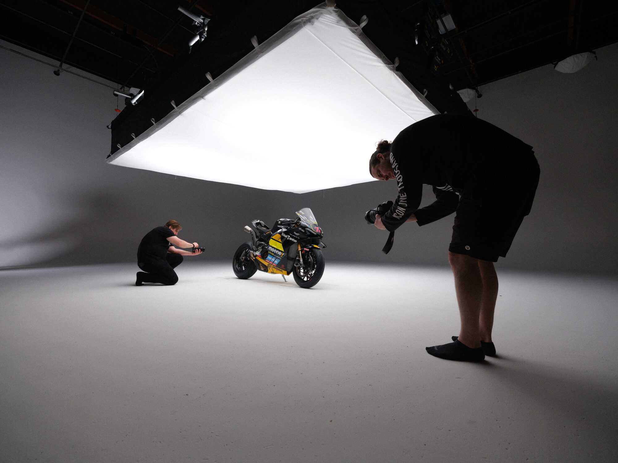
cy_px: 232
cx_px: 309
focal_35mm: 16
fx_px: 286
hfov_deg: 94.5
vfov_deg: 78.1
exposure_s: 1/60
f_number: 8
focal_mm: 20
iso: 1600
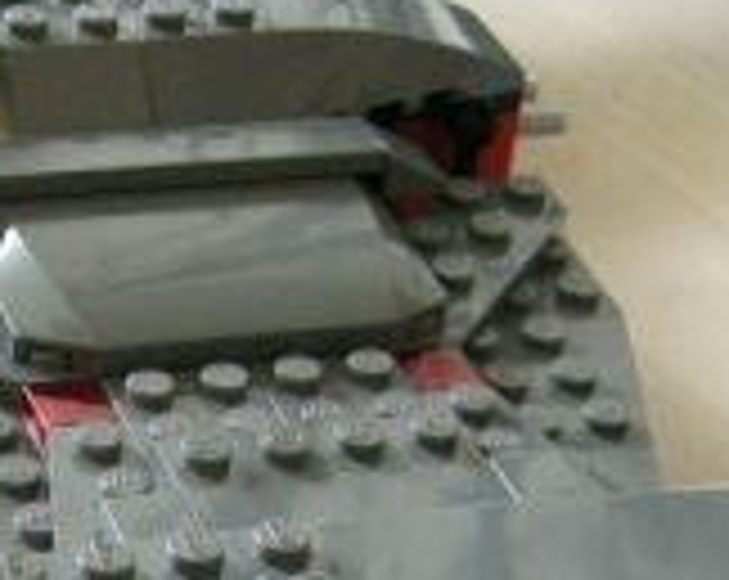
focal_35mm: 139
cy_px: 800
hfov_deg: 13.9
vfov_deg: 10.8
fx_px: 2994
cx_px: 252
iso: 366
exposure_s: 1/61
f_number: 2.7
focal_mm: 7.5
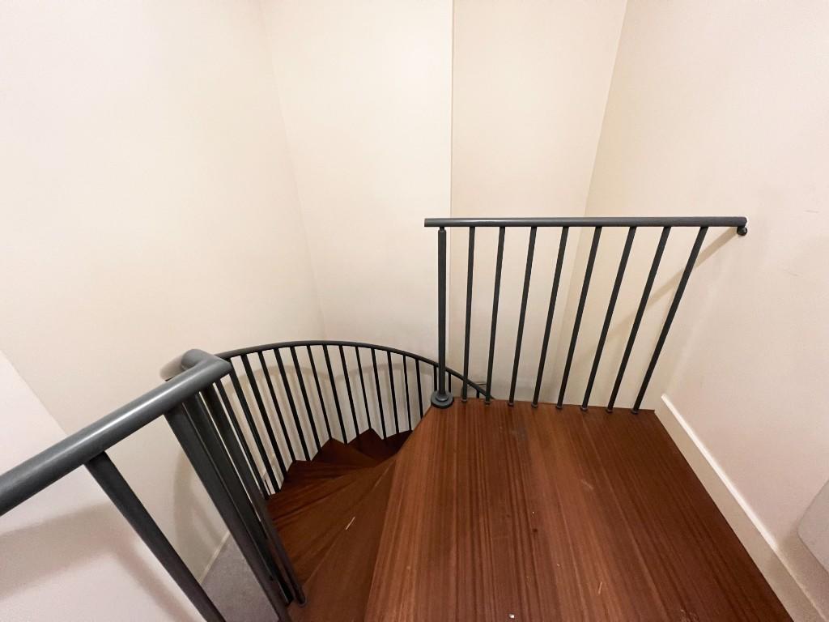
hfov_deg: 106.2
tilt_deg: -29.2
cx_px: 414
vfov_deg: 89.9
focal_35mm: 13
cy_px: 311
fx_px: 311
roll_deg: +2.4
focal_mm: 1.57
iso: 800
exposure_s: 1/50
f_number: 1.8
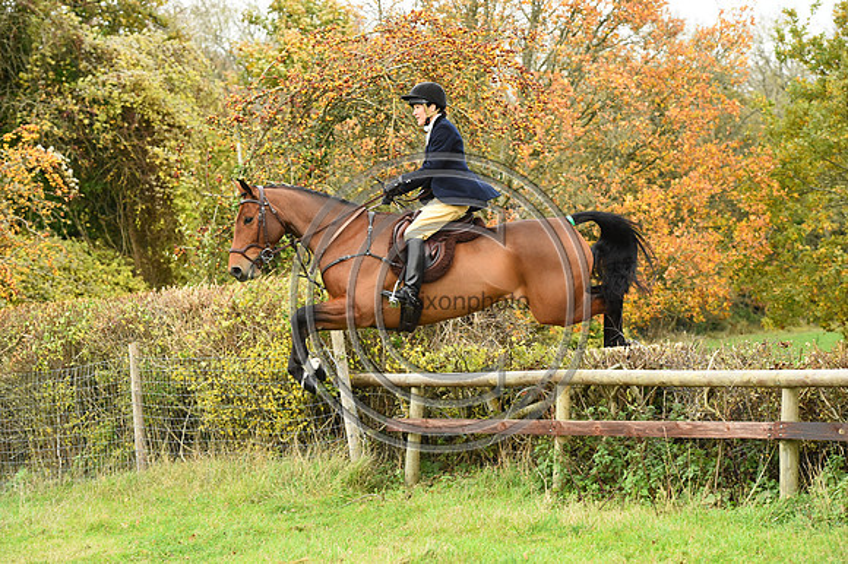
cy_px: 282
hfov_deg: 19.5
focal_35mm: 105
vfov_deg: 13.0
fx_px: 2472
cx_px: 424
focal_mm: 105
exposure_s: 1/1250
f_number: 5.6
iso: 5000
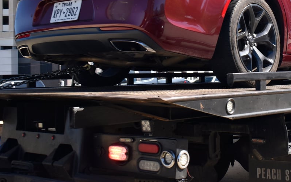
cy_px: 36
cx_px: 213
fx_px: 569
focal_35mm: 72
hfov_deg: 28.3
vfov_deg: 18.0
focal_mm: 31
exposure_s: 1/1250
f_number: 5
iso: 400
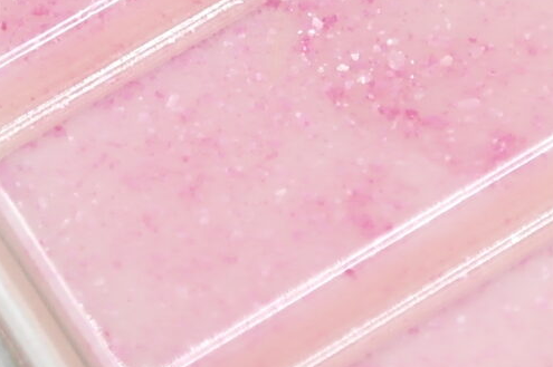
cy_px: -374
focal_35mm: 331
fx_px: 5079
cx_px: 583
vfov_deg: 4.1
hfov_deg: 6.2
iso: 800
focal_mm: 42
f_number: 5.6
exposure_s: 1/500
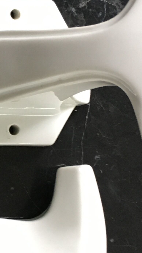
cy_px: 152
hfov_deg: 12.6
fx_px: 616
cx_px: -61
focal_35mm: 92
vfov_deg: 23.1
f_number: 2.2
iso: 160
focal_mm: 4.15
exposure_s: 1/33
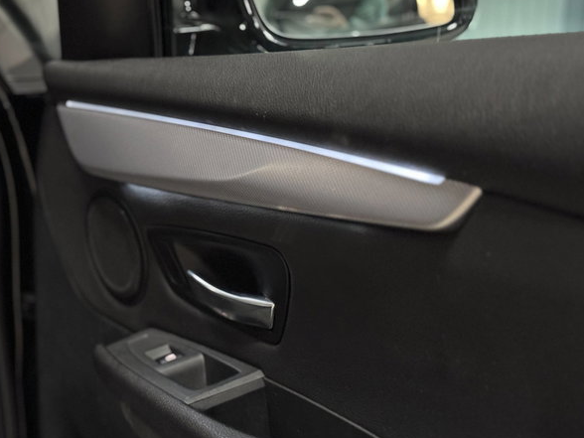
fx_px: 1046
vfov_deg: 23.6
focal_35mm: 62
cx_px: 237
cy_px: 265
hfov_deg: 31.1
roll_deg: +0.1
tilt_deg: -16.0
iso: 1600
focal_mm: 6.76
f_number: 1.78
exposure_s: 1/17
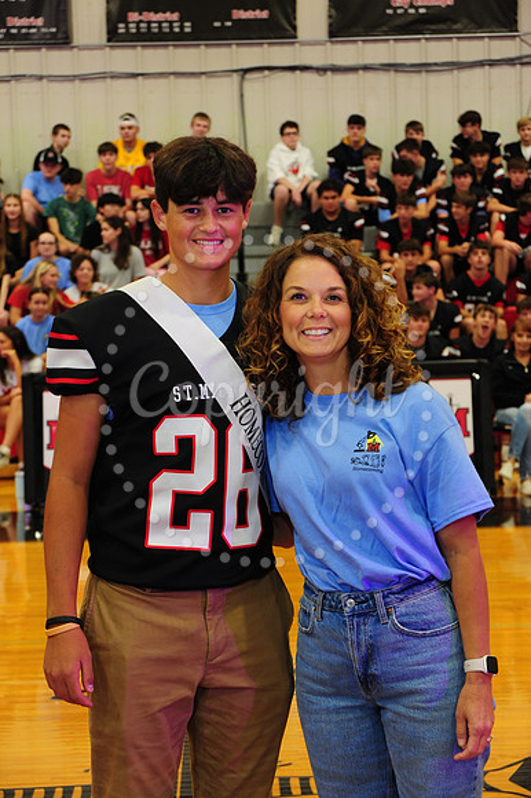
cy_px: 399
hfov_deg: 14.8
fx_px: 2038
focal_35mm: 92
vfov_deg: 22.2
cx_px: 266
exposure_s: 1/60
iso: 2000
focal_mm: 92
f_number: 7.1
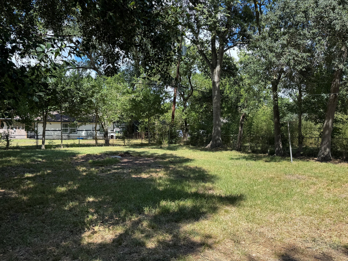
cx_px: 169
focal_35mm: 25
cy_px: 132
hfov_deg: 69.4
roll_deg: -0.4
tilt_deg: -1.9
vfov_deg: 54.9
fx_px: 251
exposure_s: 1/1311
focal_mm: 6.76
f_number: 1.78
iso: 80
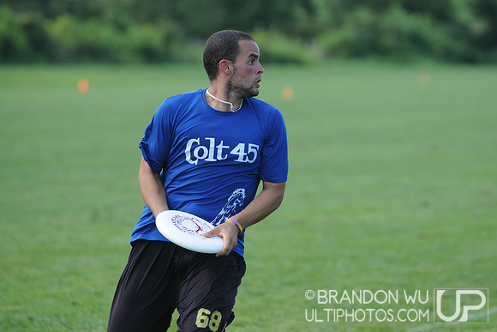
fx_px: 2796
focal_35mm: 202
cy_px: 166
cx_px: 248
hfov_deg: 10.2
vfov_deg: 6.8
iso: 200
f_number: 2.8
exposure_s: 1/800
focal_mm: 135
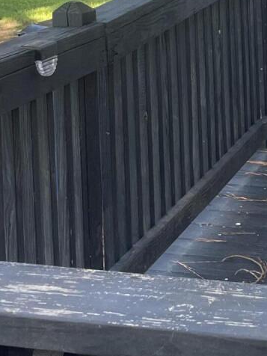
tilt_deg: -9.3
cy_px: 8
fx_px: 1080
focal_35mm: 105
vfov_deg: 18.3
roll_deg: -1.2
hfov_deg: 13.8
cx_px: 296
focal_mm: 5.1
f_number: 1.6
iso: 50
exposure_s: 1/121
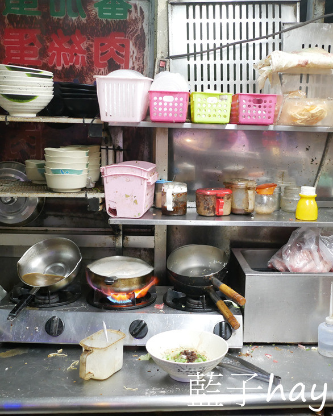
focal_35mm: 40
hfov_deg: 37.3
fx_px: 493
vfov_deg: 45.8
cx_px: 184
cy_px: 205
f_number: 1.7
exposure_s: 1/60
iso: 800
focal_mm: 15
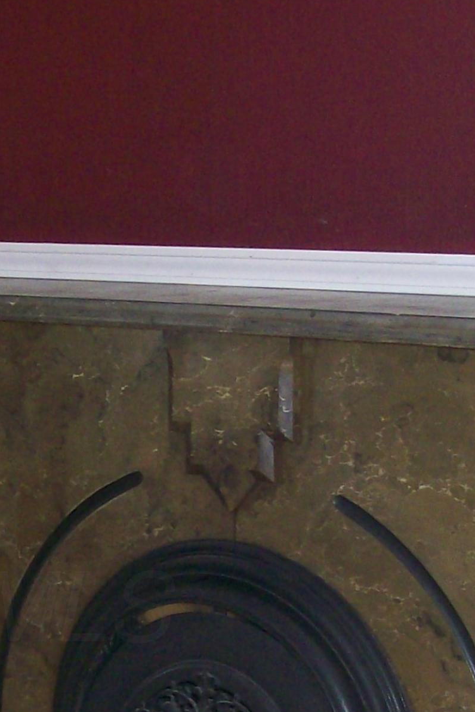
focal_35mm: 94
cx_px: -3
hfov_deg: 14.3
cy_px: 607
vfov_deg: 21.3
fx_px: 1861
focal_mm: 6
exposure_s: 1/64
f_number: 2.7
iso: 140
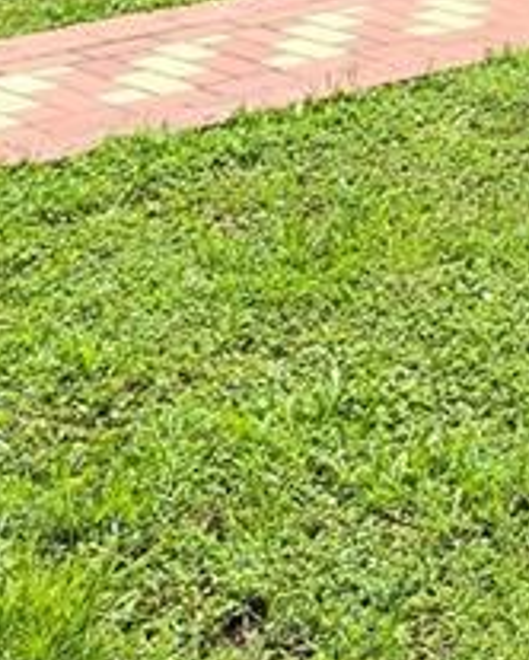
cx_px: 1109
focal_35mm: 130
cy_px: -654
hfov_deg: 10.7
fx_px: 2540
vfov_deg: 12.9
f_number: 1.7
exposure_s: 1/614
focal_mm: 6.3
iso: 12
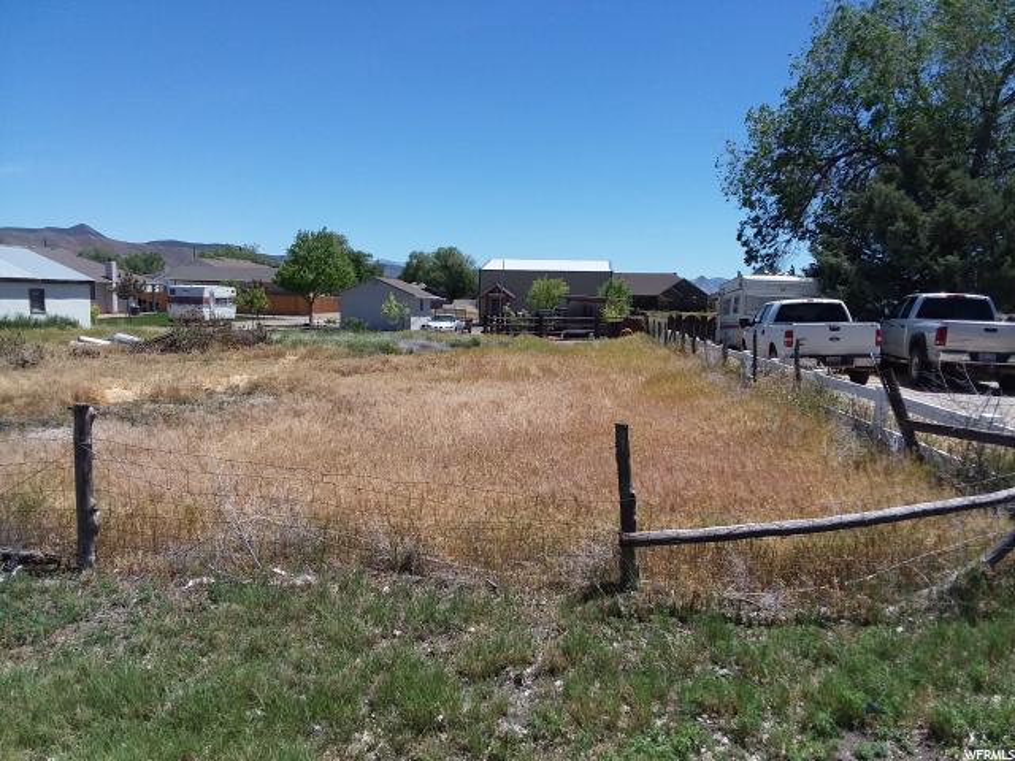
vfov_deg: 51.4
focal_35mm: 27
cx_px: 508
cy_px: 380
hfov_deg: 65.3
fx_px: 792
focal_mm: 2.91
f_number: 1.9
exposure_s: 1/1878
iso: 50
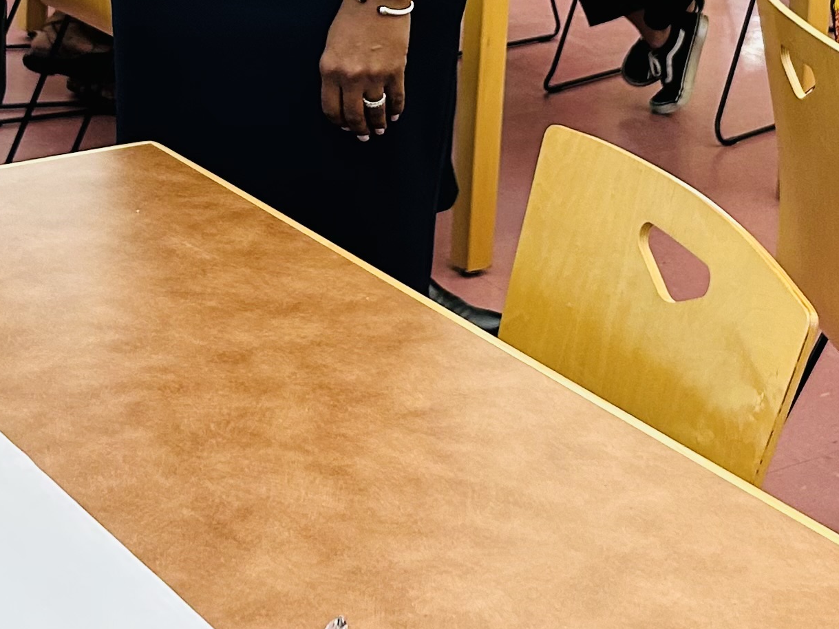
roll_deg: -2.5
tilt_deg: -10.8
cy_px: -134
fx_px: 2084
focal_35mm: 86
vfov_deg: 16.4
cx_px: 421
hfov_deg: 22.8
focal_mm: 5.7
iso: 160
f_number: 1.5
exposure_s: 1/60
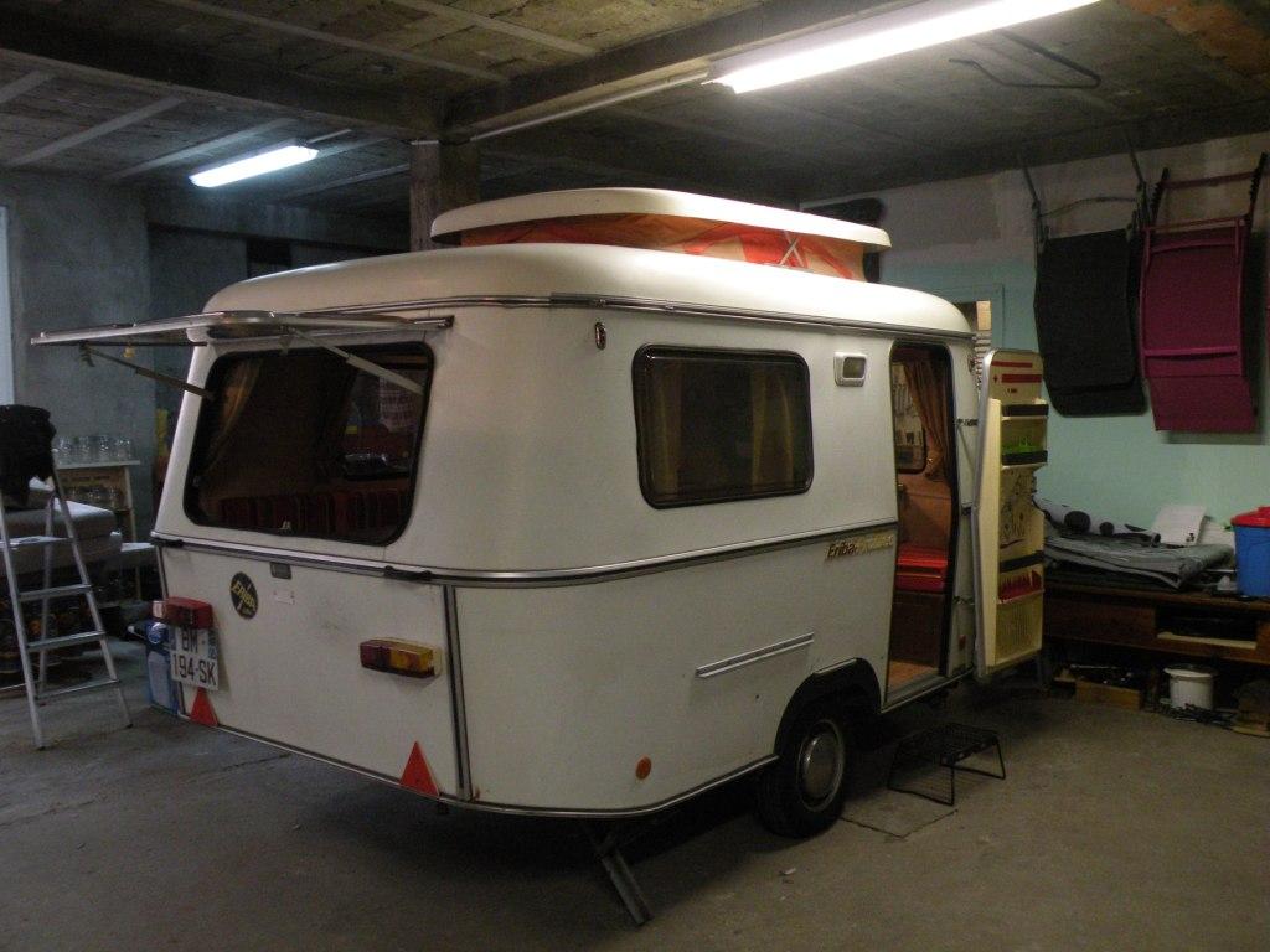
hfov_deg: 55.4
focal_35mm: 33
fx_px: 1211
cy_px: 476
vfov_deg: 42.9
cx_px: 635
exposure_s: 1/64
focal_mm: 5.8
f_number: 3.2
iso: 368
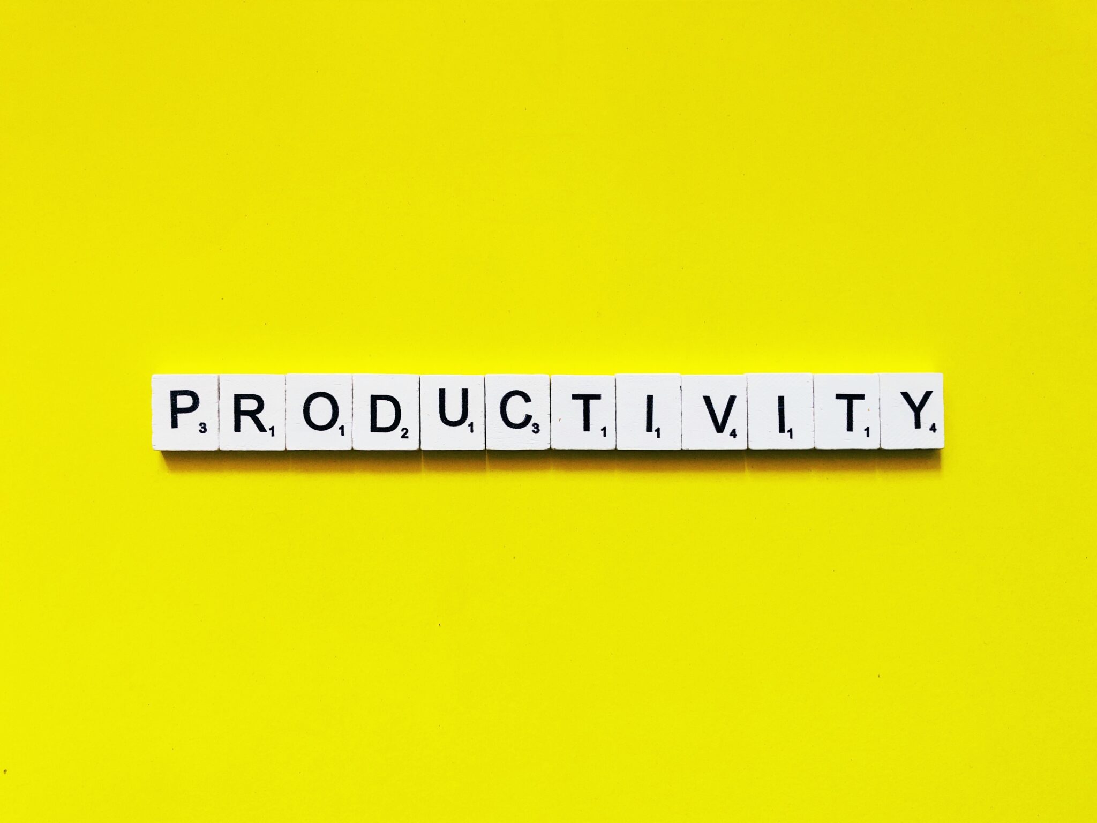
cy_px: 412
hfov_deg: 63.4
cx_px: 548
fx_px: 887
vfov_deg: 49.7
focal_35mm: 28
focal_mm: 3.99
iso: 40
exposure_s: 1/17
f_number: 1.8
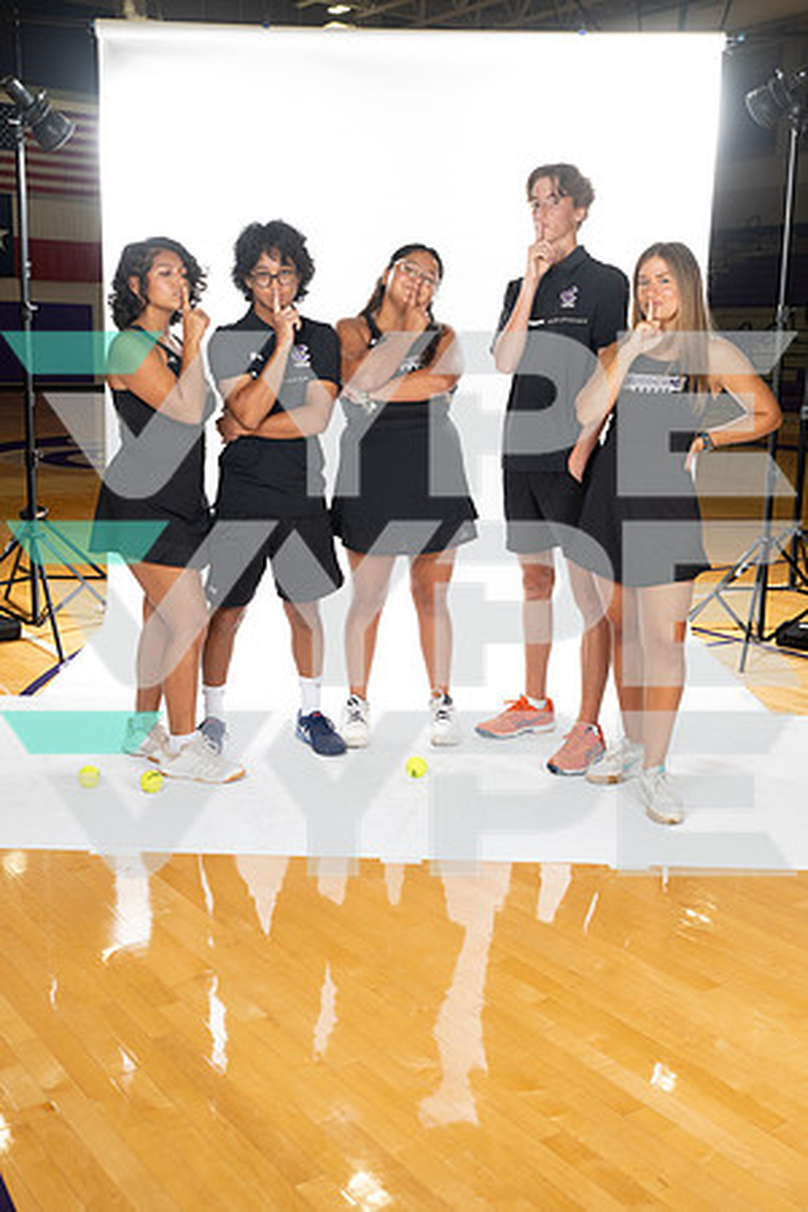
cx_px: 404
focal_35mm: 40
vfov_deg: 48.5
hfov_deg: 33.4
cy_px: 606
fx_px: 1347
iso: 800
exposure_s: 1/320
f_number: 7.1
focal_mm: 40
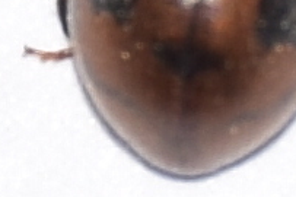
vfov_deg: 1.4
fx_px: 8158
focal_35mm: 993
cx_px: 281
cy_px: -67
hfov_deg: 2.1
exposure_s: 1/160
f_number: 11
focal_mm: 140
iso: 100
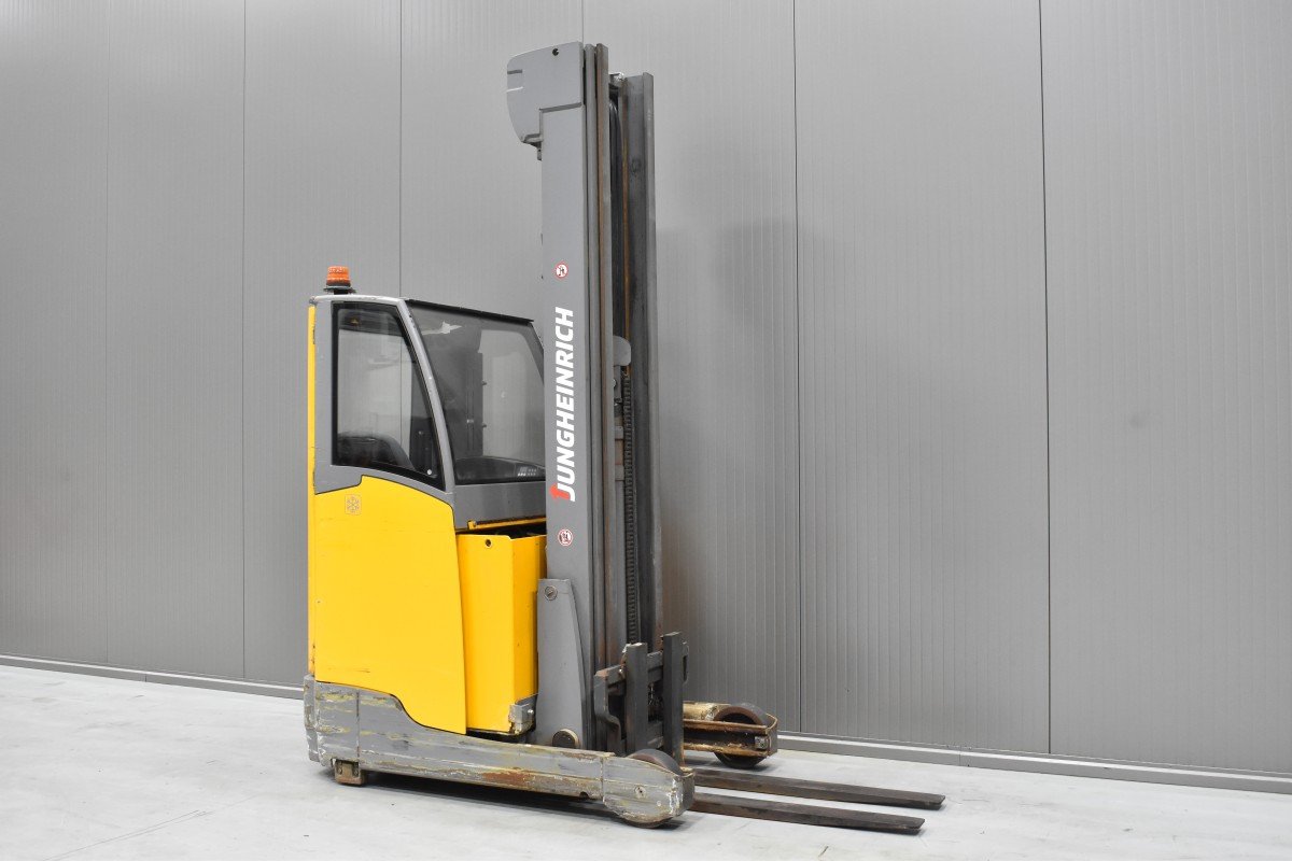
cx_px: 646
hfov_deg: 53.1
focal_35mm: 36
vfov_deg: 36.9
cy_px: 430
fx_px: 1292
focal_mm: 24
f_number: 5.6
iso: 1600
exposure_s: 1/30
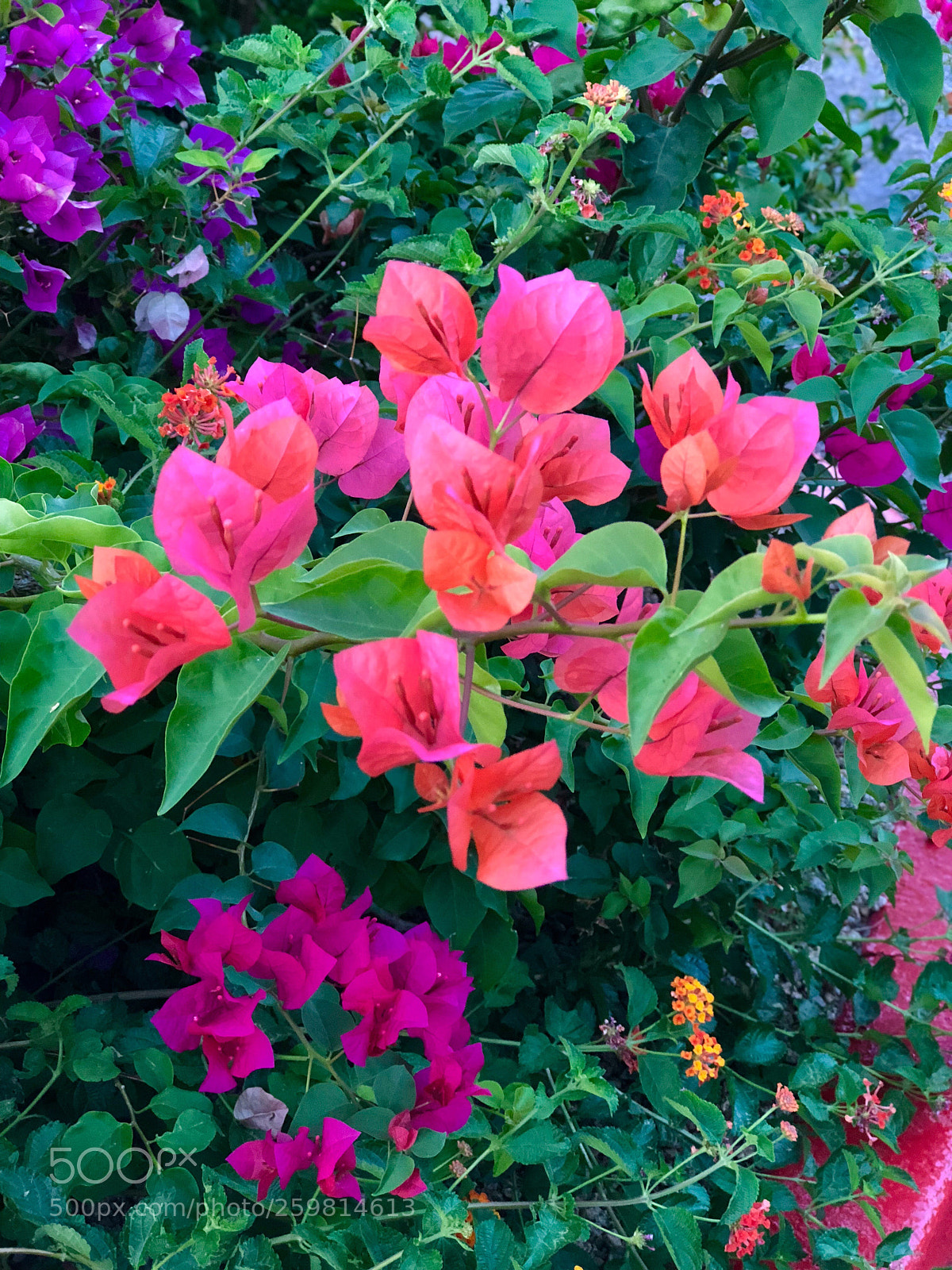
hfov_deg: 25.7
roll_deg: +0.3
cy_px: 635
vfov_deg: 33.8
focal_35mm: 57
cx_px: 476
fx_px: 2090
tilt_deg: -30.3
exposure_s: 1/60
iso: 500
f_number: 2.8
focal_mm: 6.6
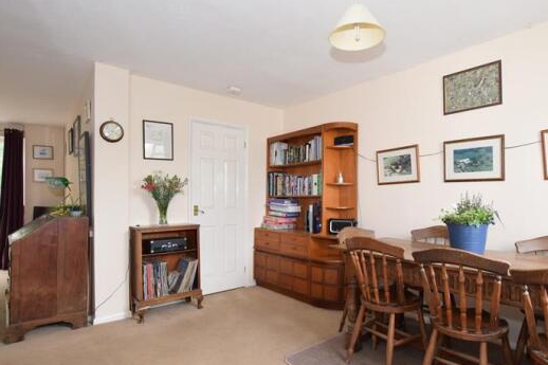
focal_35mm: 19
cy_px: 193
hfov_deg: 86.8
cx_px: 294
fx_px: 289
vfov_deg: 64.5
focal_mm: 10
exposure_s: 1/25
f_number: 5.6
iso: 400
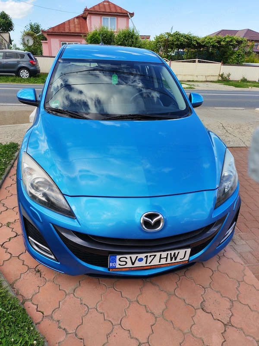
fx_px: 269
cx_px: 130
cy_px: 173
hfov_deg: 51.4
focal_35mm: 27
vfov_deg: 65.3
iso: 50
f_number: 1.9
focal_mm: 6.12
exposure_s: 1/310
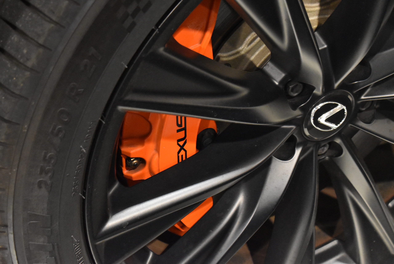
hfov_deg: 24.6
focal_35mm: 82
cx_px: 197
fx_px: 904
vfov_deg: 16.6
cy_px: 132
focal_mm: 55
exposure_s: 1/40
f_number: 8
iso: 6400
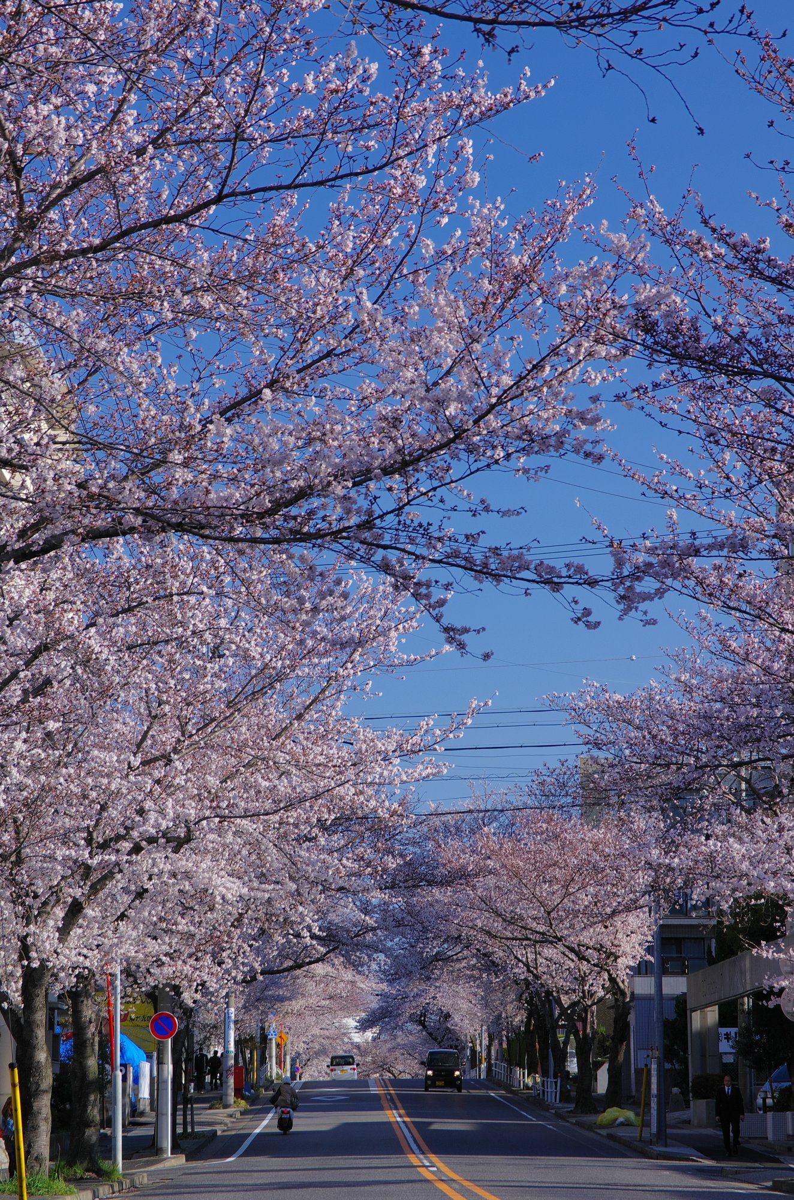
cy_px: 600
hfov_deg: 13.0
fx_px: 3490
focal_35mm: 105
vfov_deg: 19.5
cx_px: 397
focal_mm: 70
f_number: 8
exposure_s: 1/160
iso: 100
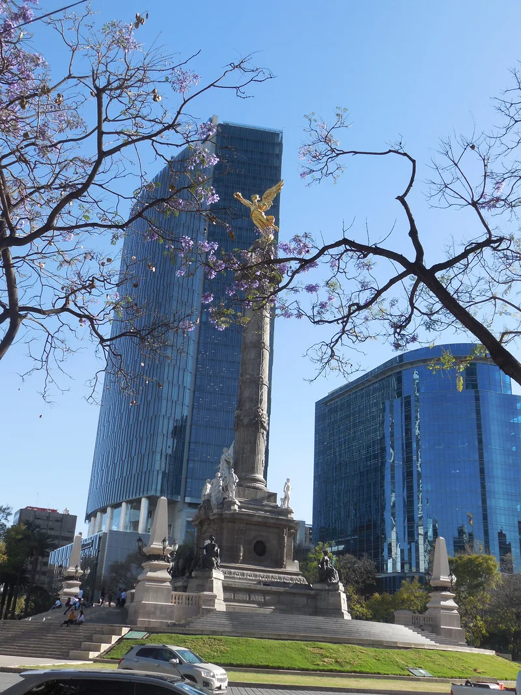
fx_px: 763
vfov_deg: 49.0
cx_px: 260
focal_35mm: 38
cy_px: 348
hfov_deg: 37.7
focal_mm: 6.8
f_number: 4.2
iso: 125
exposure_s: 1/400
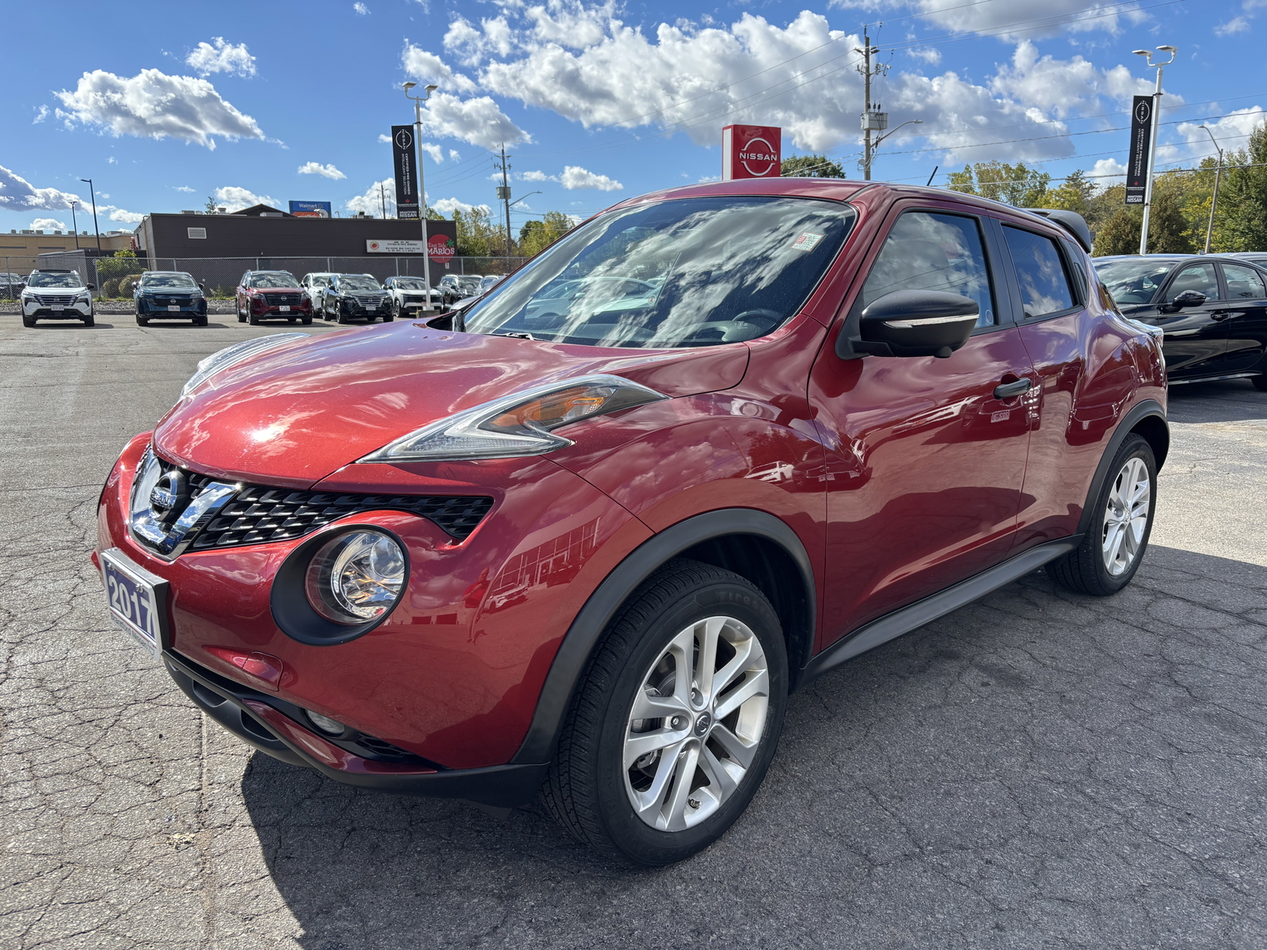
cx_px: 634
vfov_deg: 53.1
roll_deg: +0.5
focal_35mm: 26
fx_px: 952
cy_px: 475
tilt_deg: -11.4
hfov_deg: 67.3
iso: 50
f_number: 1.6
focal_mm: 5.96
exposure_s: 1/2242
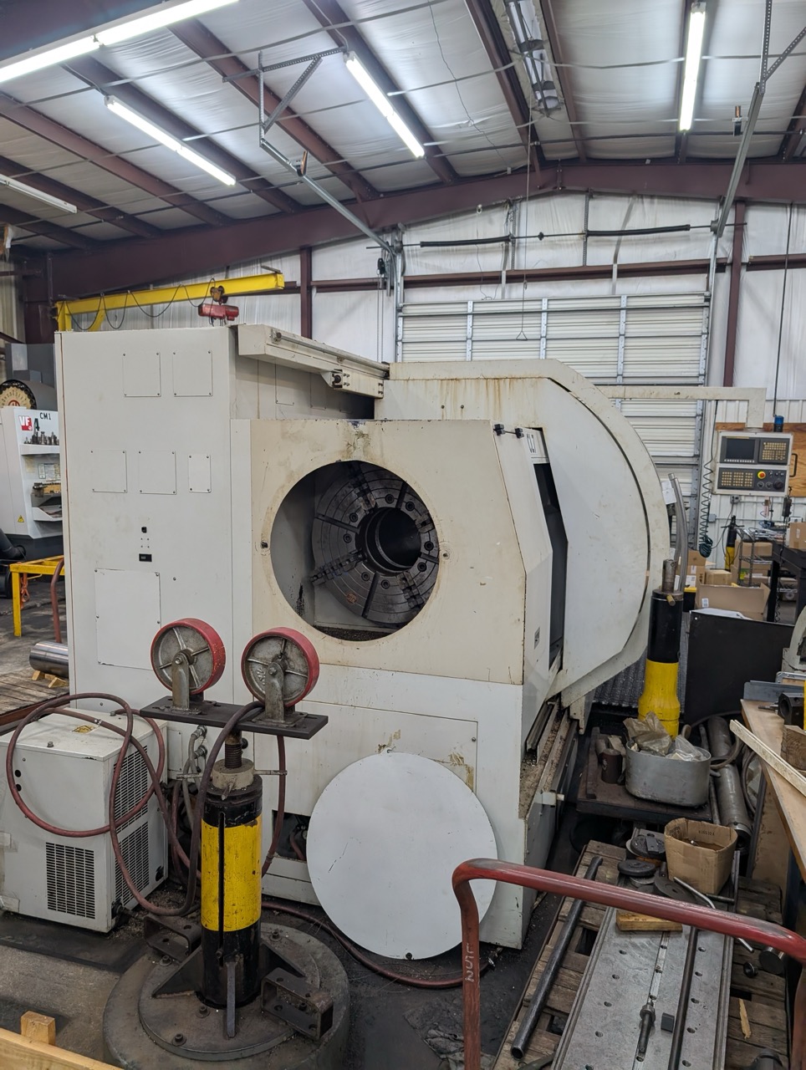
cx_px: 403
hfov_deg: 56.9
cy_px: 535
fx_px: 743
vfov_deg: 71.5
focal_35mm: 24
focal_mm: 6.9
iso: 151
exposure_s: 1/128
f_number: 1.68
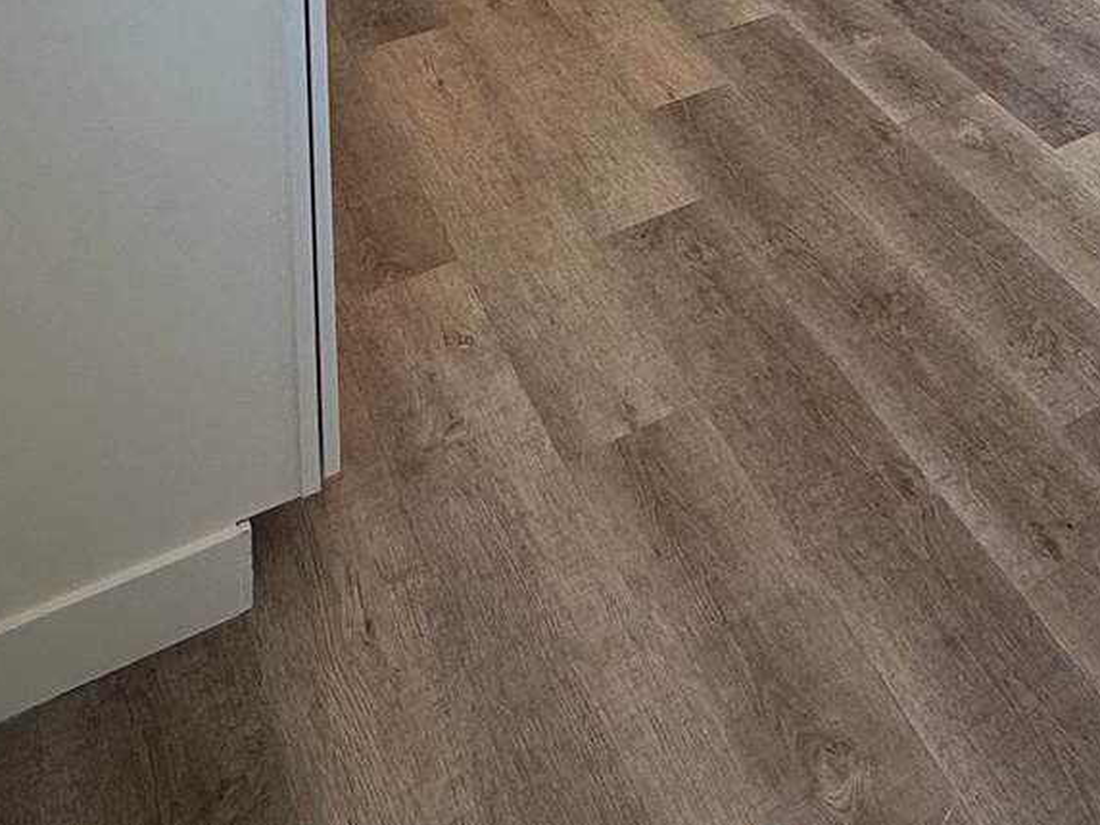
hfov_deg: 34.6
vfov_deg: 21.3
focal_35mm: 50
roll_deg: -0.8
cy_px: -589
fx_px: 1589
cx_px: 1112
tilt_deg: -6.9
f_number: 2.2
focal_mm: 2.22
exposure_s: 1/113
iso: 50
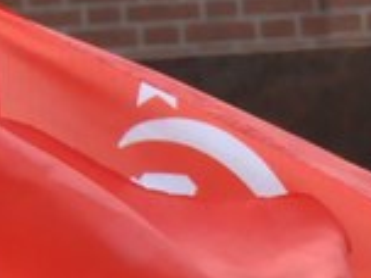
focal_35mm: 2024
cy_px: 444
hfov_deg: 1.0
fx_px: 21689
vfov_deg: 0.7
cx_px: 388
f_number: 13
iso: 2500
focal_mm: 185
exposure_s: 1/2500
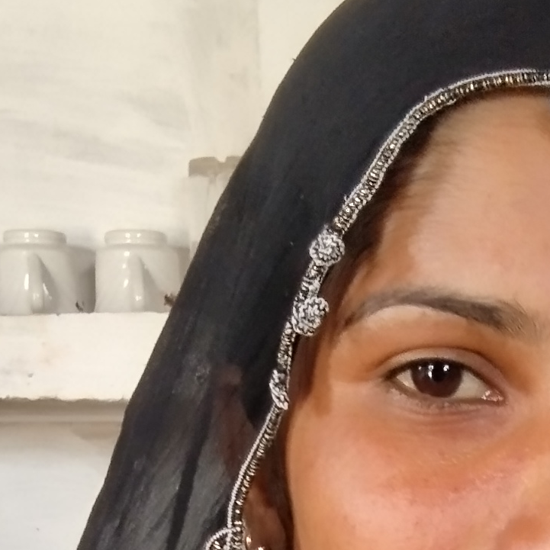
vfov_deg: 14.7
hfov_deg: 16.3
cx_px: 576
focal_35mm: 104
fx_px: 1869
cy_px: 973
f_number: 2
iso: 141
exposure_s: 1/100
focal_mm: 2.78
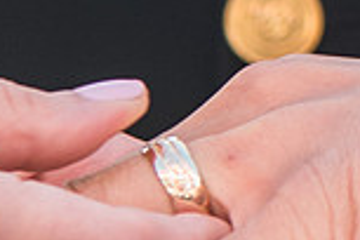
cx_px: 119
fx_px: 11099
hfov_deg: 1.9
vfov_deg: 1.2
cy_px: -26
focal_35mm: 1110
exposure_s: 1/200
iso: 200
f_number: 2.8
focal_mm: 105
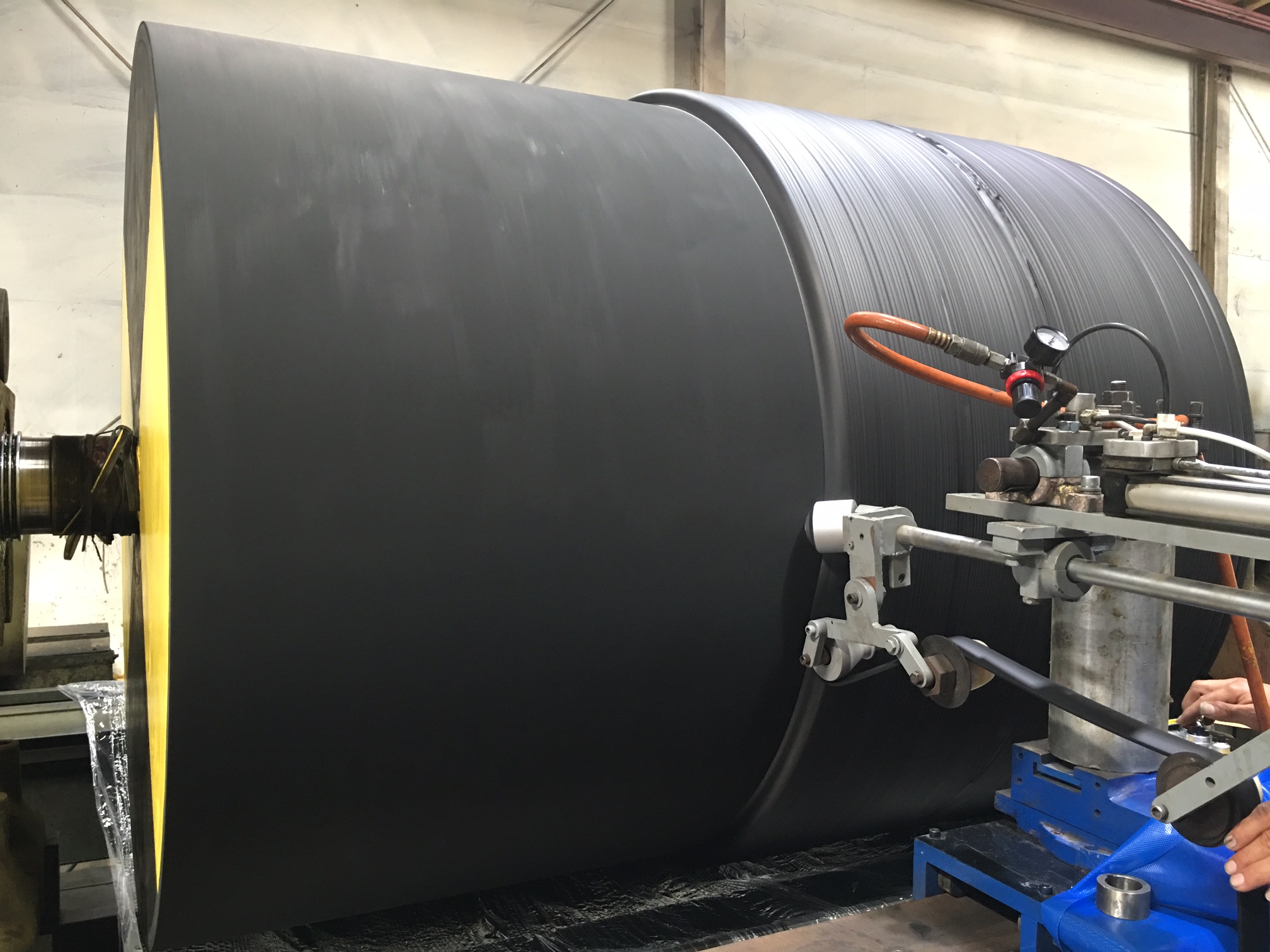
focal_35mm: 29
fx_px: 1064
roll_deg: -0.4
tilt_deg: +0.5
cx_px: 635
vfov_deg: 48.2
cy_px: 476
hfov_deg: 61.7
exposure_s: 1/15
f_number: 2.2
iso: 80
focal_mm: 4.15
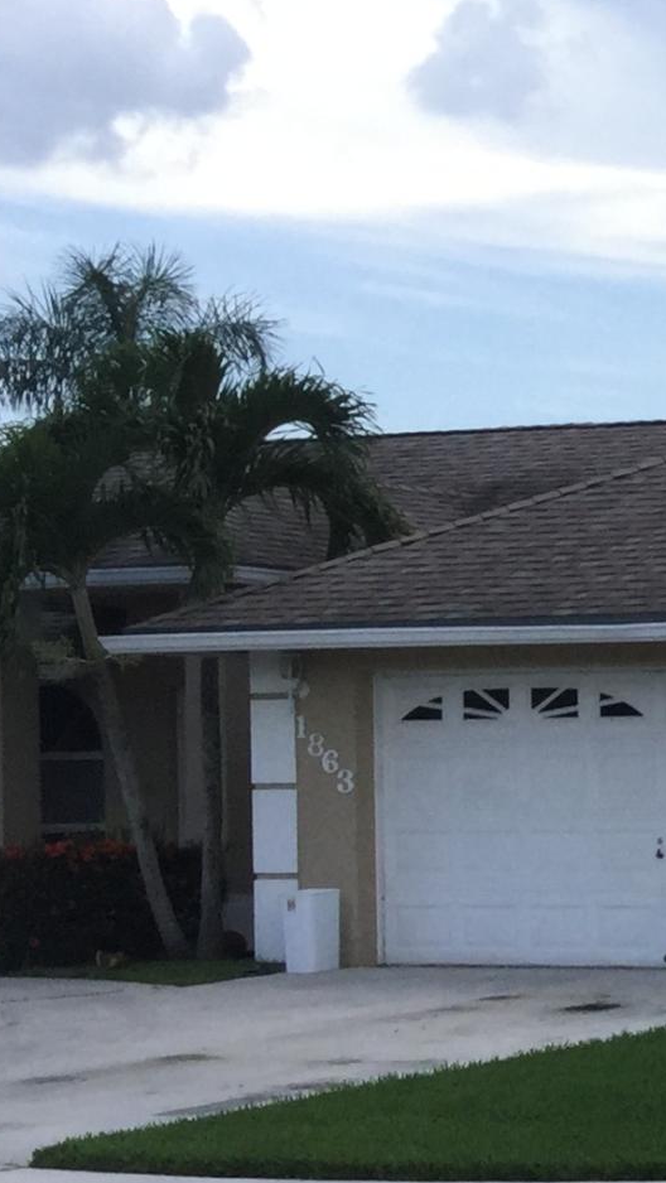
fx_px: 3389
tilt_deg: -6.1
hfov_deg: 10.0
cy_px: 906
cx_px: 1554
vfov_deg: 19.6
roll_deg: -0.9
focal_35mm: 108
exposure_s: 1/450
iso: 25
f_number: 2.4
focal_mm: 3.3
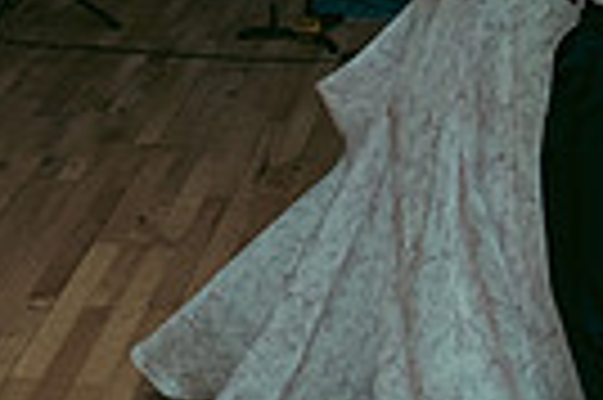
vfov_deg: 12.6
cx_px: 576
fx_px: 1740
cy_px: -164
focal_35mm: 104
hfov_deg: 19.2
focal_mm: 24
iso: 2500
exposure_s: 1/160
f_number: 3.5
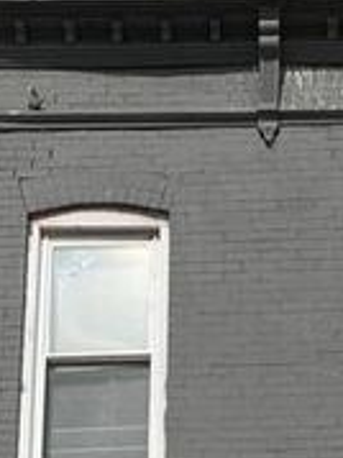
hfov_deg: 15.2
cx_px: 251
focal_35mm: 97
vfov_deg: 18.1
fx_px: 1283
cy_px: 677
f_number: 1.8
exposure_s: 1/4274
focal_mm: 4.25
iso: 25
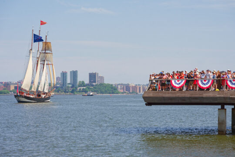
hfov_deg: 19.5
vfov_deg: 13.0
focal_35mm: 105
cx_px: 118
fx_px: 685
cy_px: 78
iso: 320
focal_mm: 105
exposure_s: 1/1000
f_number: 9
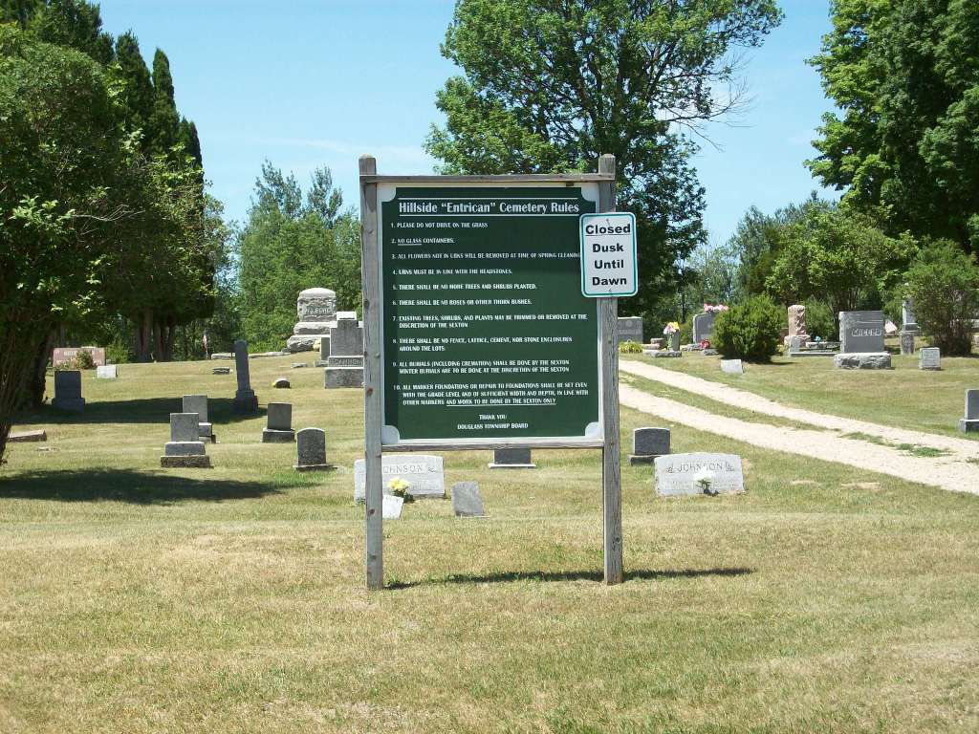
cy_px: 367
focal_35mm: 77
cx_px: 490
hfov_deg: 25.3
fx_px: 2178
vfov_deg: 19.1
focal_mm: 12.8
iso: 80
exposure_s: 1/493
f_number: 4.2
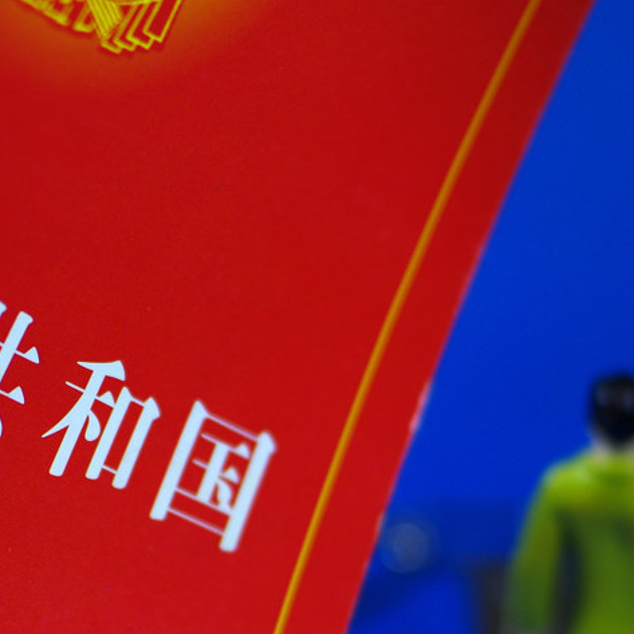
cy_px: 452
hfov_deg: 15.4
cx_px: 101
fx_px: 2321
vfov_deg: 15.5
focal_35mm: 112
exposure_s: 1/125
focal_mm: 35
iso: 100
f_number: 2.4
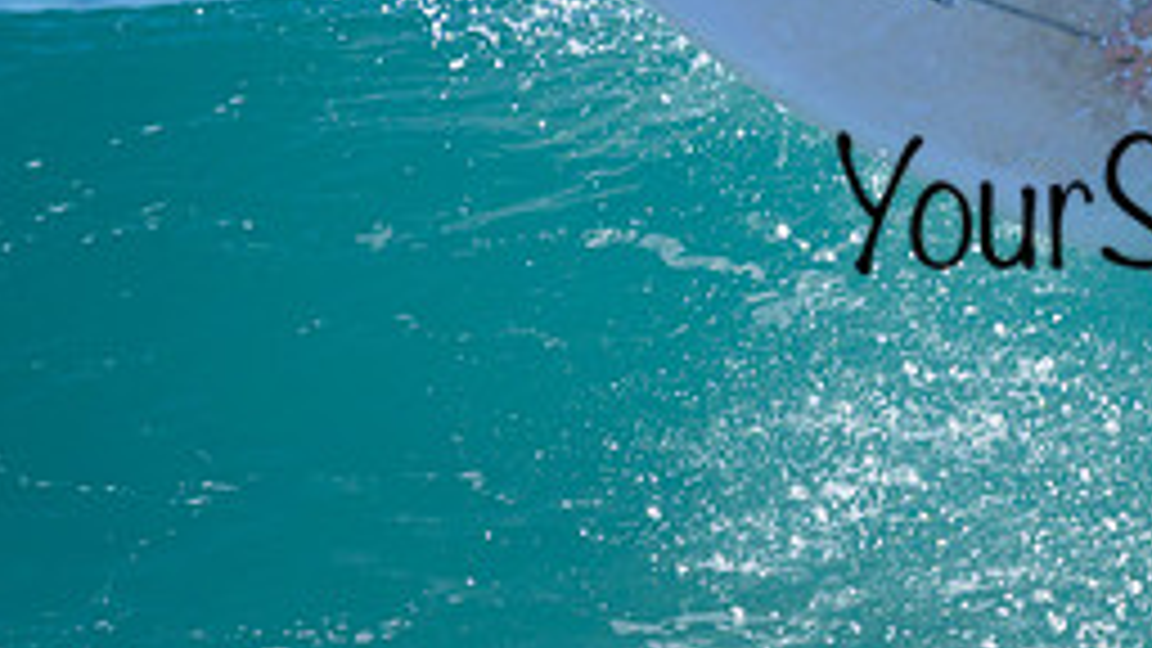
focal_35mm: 2525
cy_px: -123
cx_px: 1276
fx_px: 77130
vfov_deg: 0.5
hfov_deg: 0.9
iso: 450
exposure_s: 1/2500
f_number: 6.3
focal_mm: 800
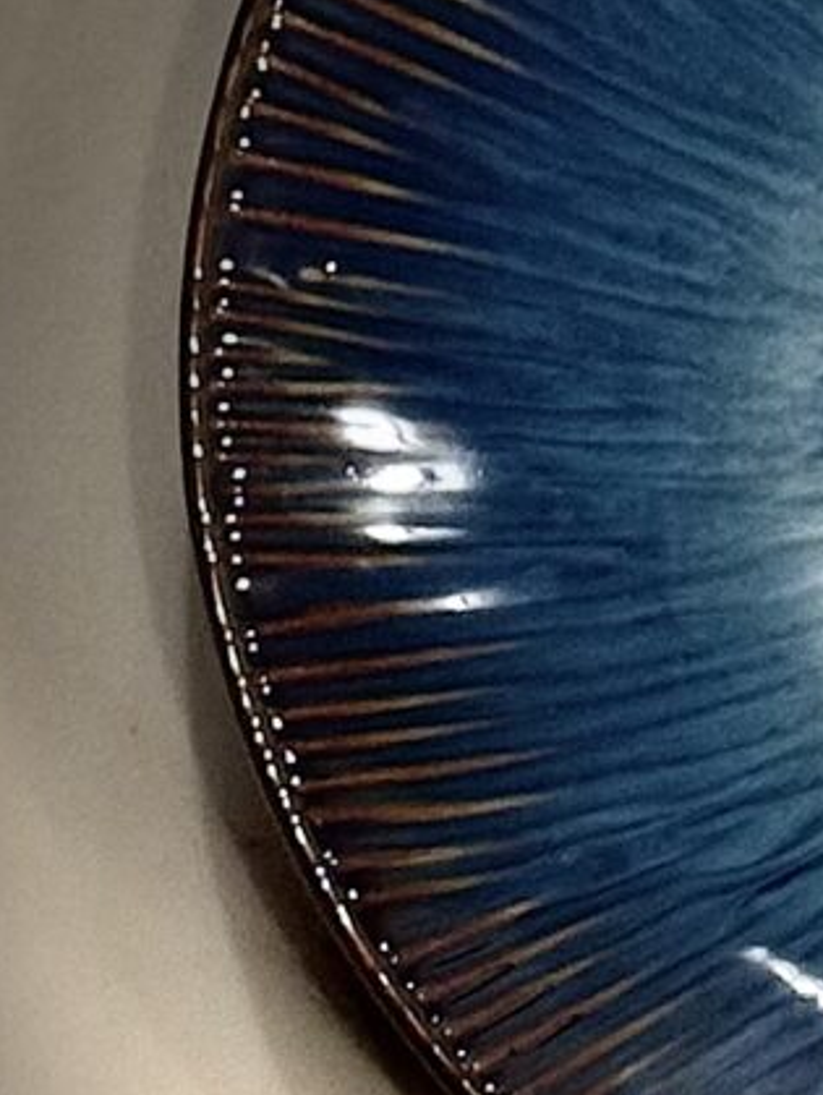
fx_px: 9274
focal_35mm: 293
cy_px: 1077
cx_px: 1351
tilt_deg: -74.1
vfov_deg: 6.7
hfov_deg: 5.0
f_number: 1.78
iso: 160
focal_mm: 6.86
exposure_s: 1/60
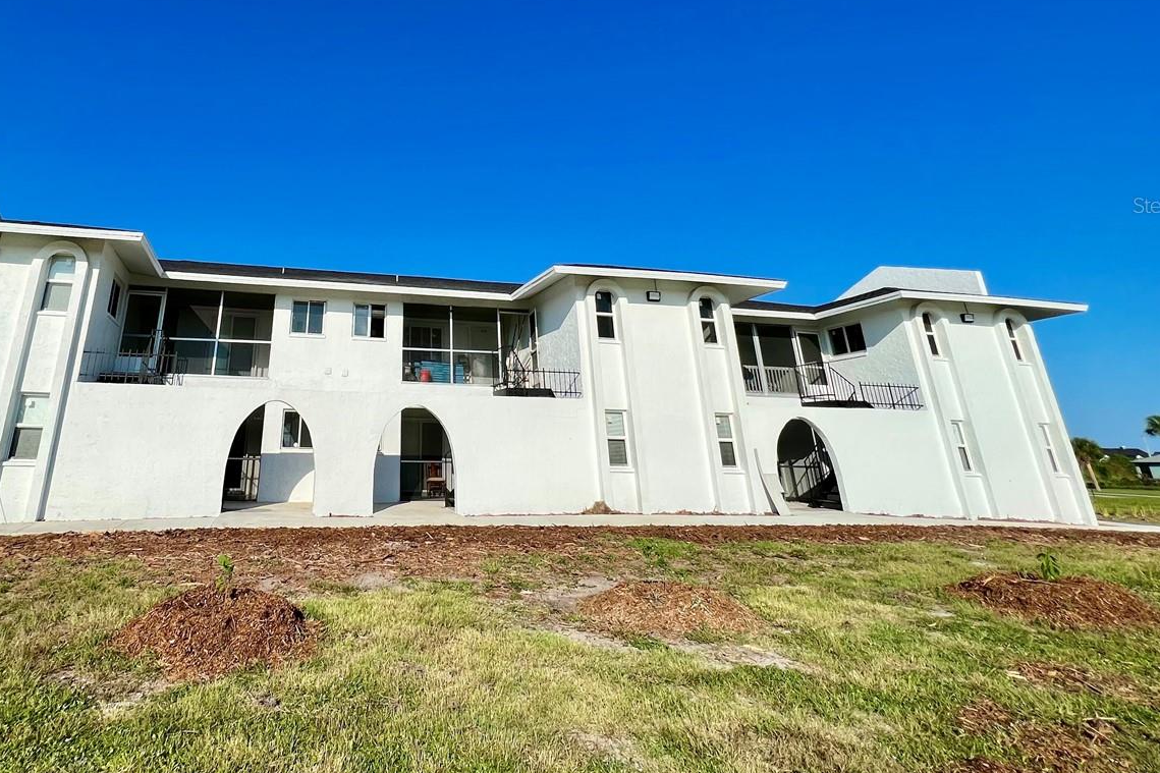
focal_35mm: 19
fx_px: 612
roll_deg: +0.2
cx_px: 415
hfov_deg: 84.7
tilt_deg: +22.7
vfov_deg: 61.4
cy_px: 205
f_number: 1.8
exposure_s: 1/2950
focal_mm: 1.57
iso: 32
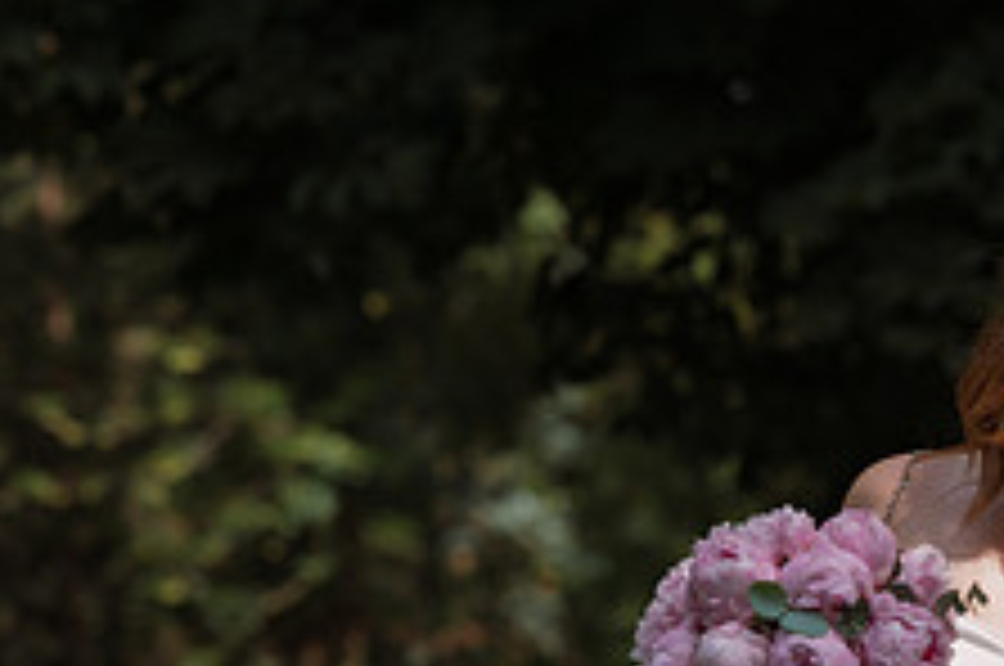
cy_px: 814
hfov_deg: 9.3
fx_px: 6154
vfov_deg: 6.2
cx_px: 1013
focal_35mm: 221
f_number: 3.5
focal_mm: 85
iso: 400
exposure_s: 1/800
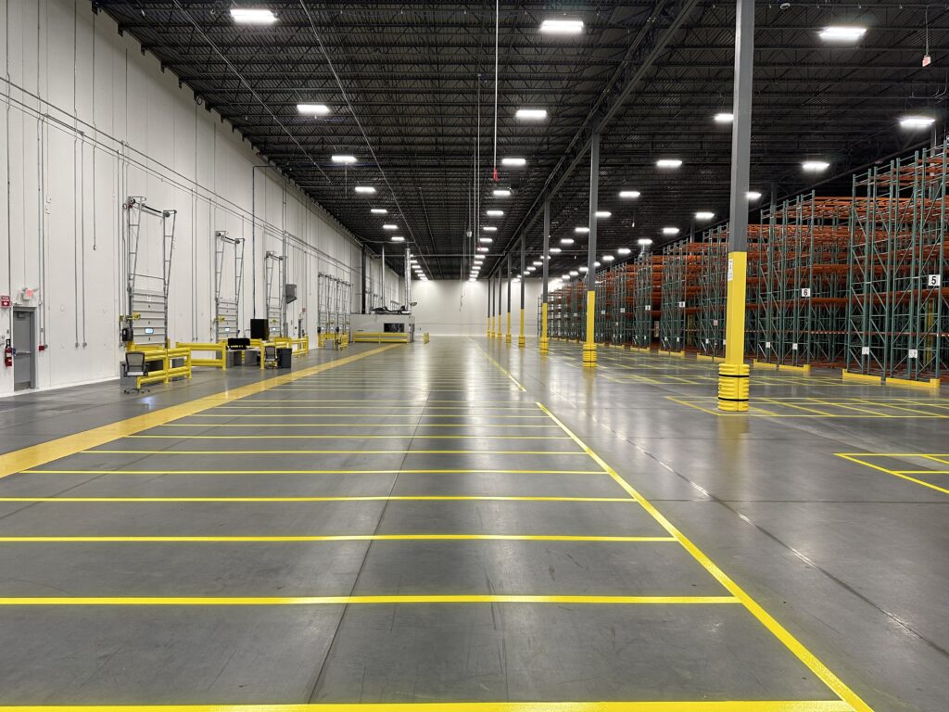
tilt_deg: -2.7
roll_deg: -0.1
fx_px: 658
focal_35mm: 24
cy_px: 356
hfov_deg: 71.6
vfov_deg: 56.8
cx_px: 474
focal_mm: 6.86
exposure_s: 1/121
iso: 200
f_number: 1.78
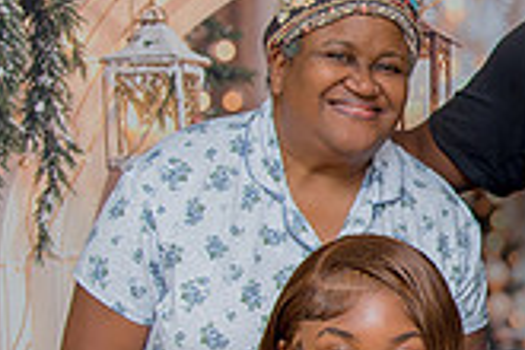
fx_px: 1721
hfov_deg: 16.5
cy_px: 229
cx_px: 667
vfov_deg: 11.6
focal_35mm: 118
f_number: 4
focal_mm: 31
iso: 100
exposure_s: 1/200
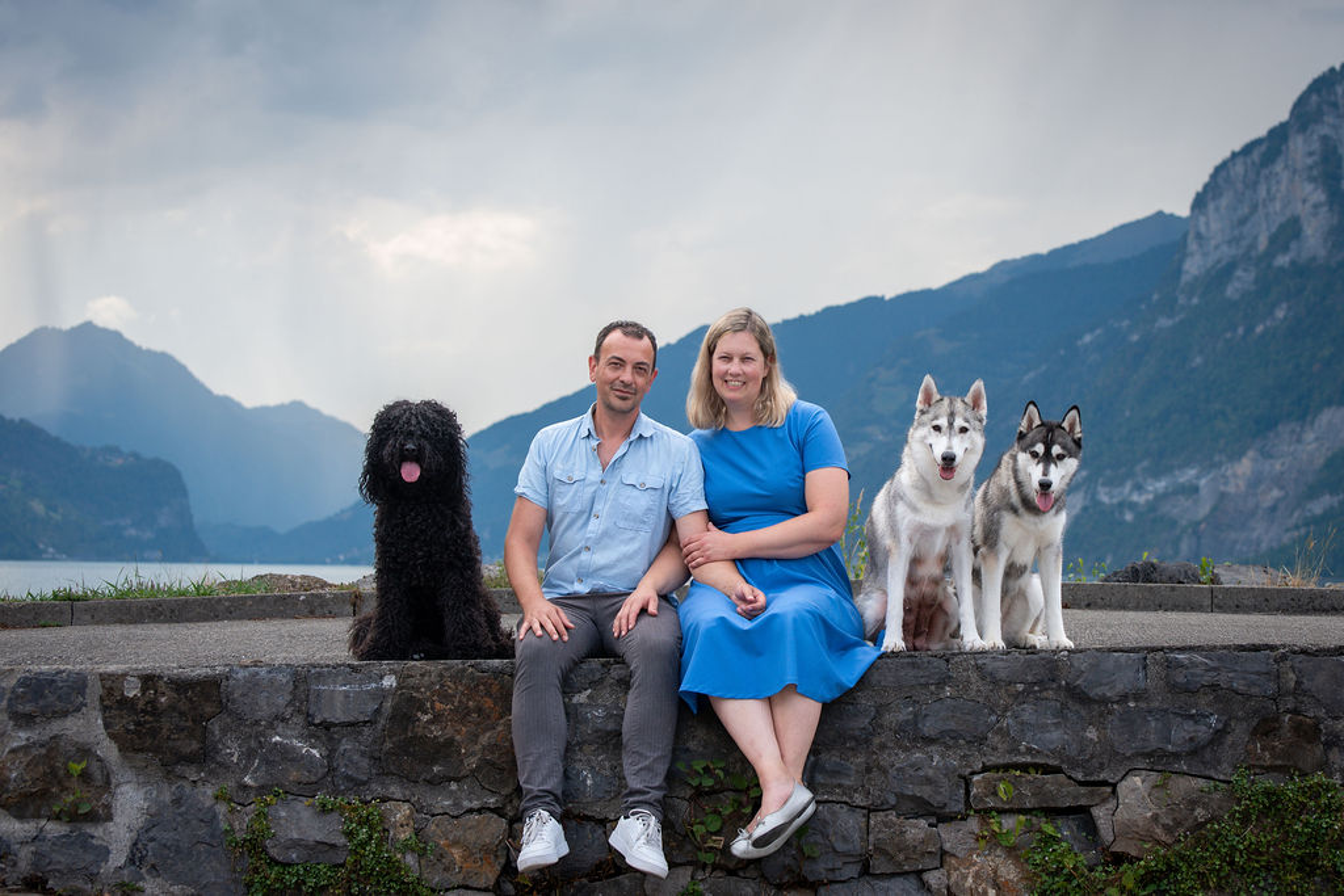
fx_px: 3657
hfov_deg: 20.8
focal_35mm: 98
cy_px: 412
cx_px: 797
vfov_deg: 14.0
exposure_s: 1/250
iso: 200
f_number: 8
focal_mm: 80
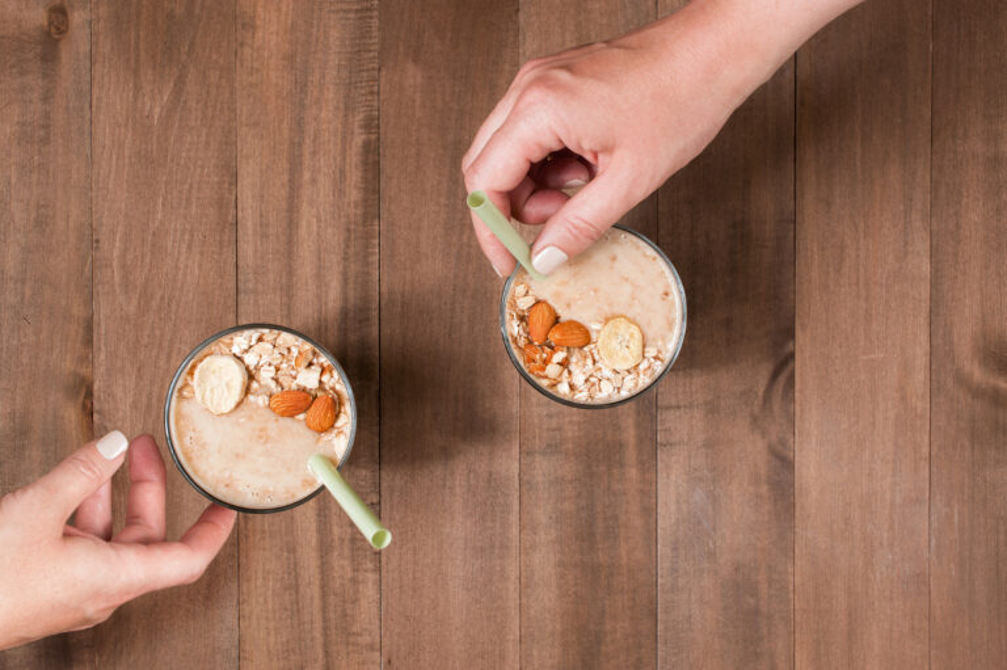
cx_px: 504
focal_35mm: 50
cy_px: 335
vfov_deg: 27.0
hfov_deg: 39.6
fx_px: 1398
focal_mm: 50
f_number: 9
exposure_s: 1/6
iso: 200
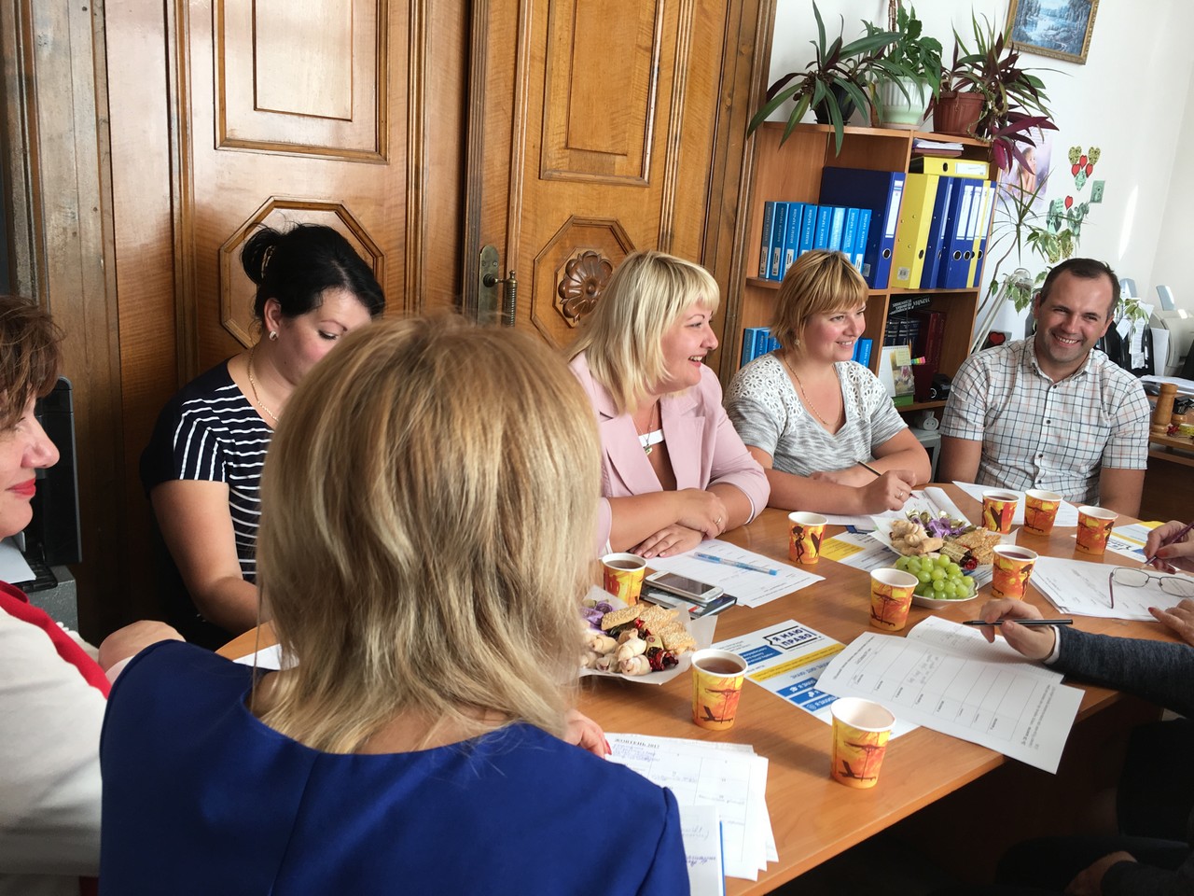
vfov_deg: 48.2
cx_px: 597
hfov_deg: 61.7
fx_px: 1000
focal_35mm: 29
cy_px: 448
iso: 25
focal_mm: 4.15
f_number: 2.2
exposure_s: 1/50
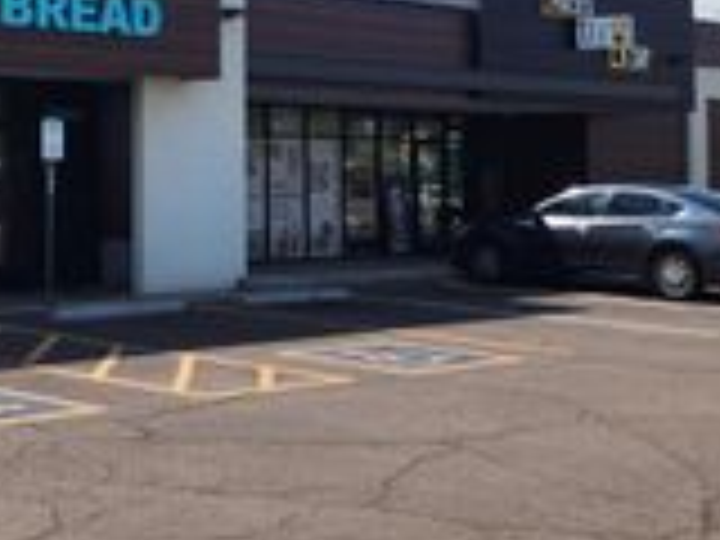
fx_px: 1498
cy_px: 137
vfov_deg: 20.3
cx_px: 153
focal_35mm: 72
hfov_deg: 26.6
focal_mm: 6.4
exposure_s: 1/1476
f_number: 1.8
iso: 12
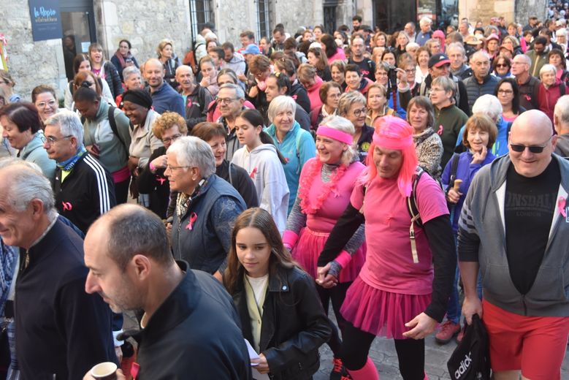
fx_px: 664
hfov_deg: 46.4
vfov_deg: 31.9
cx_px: 284
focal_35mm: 42
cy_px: 190
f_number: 5.6
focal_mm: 28
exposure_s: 1/125
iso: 800
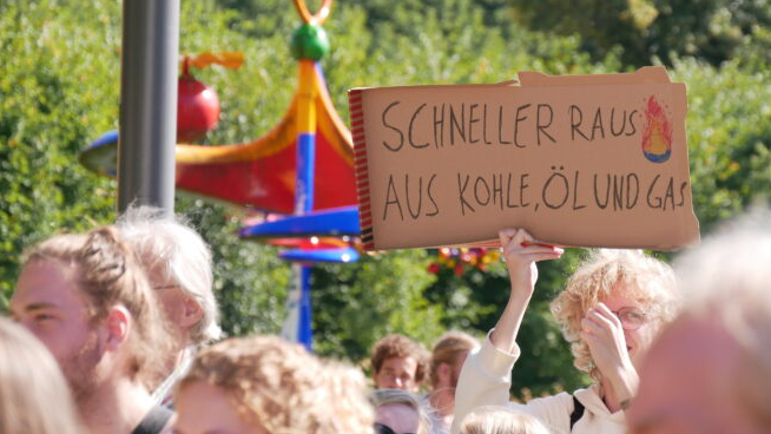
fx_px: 5336
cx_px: 437
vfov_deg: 4.7
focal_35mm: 261
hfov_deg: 8.3
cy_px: 160
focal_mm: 102
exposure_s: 1/320
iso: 200
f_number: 5.4
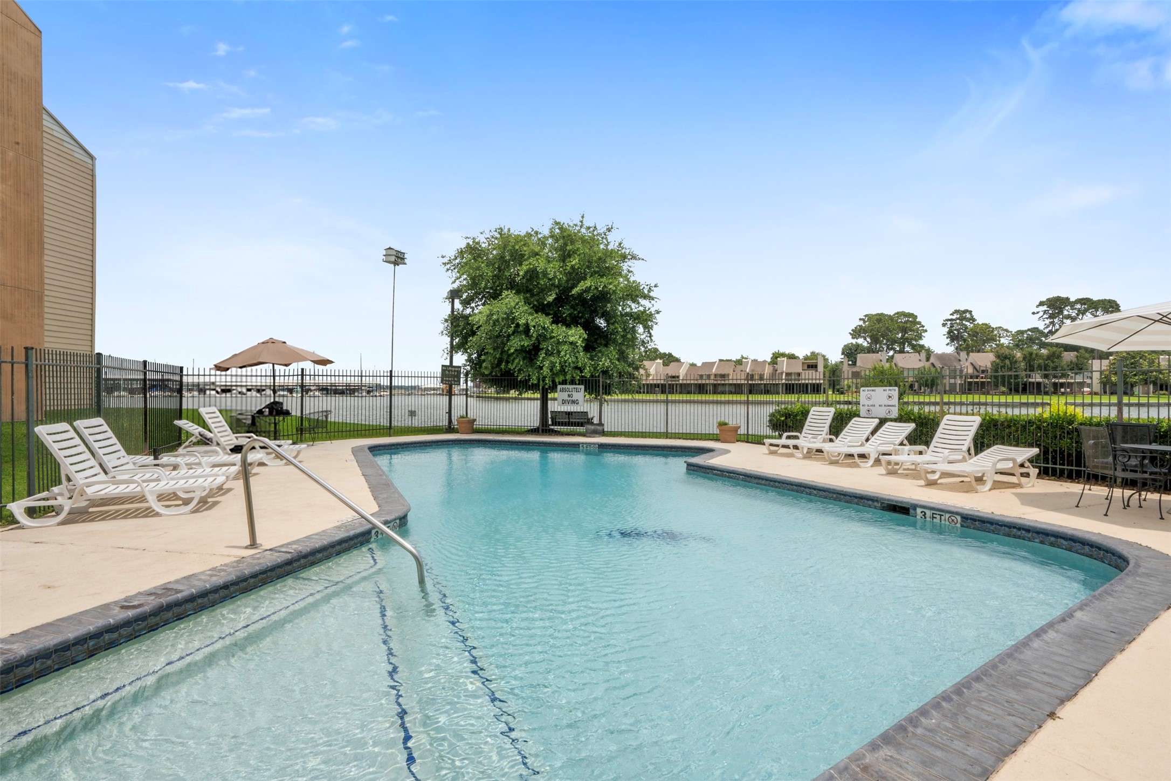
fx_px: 553
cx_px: 586
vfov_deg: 70.4
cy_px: 390
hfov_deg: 93.3
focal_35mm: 17
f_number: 9
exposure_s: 1/125
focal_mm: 17
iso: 250
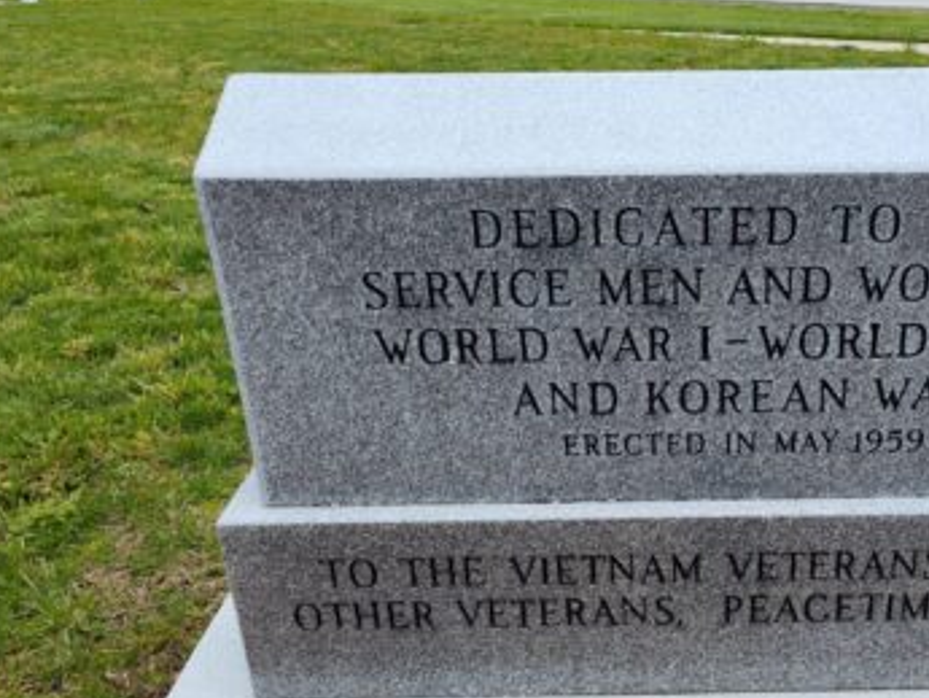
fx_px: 1074
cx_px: 687
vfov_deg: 35.9
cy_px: 418
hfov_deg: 45.3
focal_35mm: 40
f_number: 1.8
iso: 100
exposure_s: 1/1073
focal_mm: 5.56
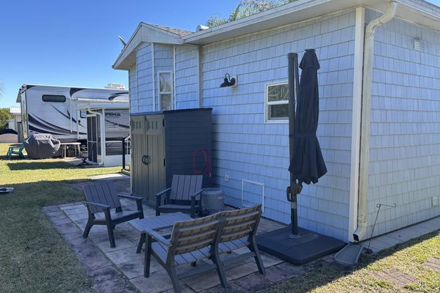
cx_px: 219
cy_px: 155
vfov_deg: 46.4
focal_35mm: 28
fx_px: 342
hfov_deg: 65.5
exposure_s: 1/865
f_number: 1.6
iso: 50
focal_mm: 5.96
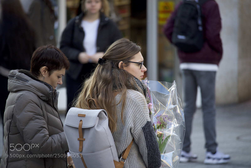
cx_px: 126
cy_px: 84
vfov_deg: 4.6
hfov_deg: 6.9
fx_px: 2092
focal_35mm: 300
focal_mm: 300
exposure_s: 1/30
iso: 100
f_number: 5.6
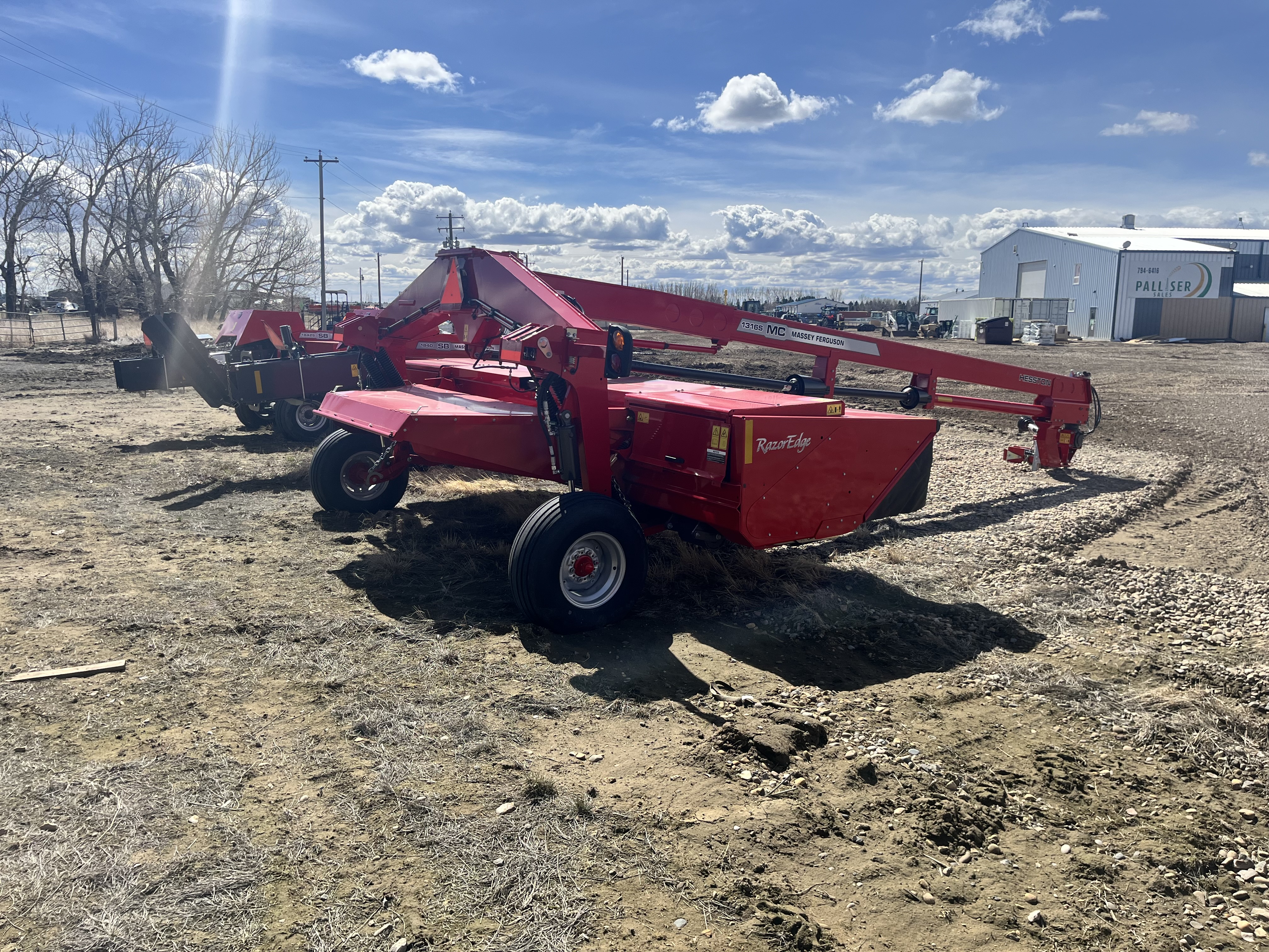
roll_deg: -1.4
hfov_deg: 67.3
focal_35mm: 26
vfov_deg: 53.1
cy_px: 476
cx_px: 634
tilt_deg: -8.4
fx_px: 953
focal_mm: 5.1
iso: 50
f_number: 1.6
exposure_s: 1/5076
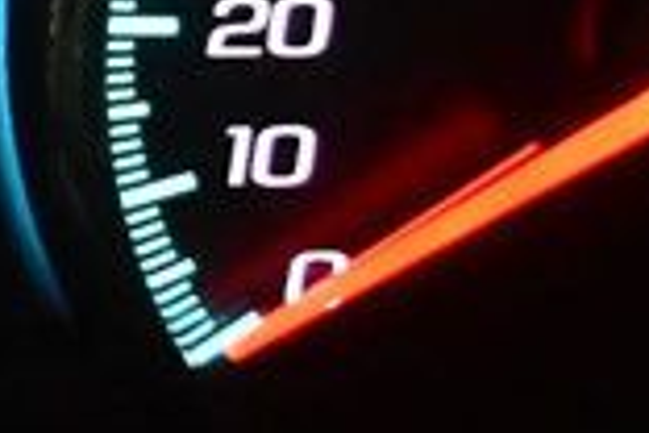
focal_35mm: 197
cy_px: -200
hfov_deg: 9.6
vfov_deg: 6.9
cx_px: -720
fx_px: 3551
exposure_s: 1/60
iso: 4500
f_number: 3.8
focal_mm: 20
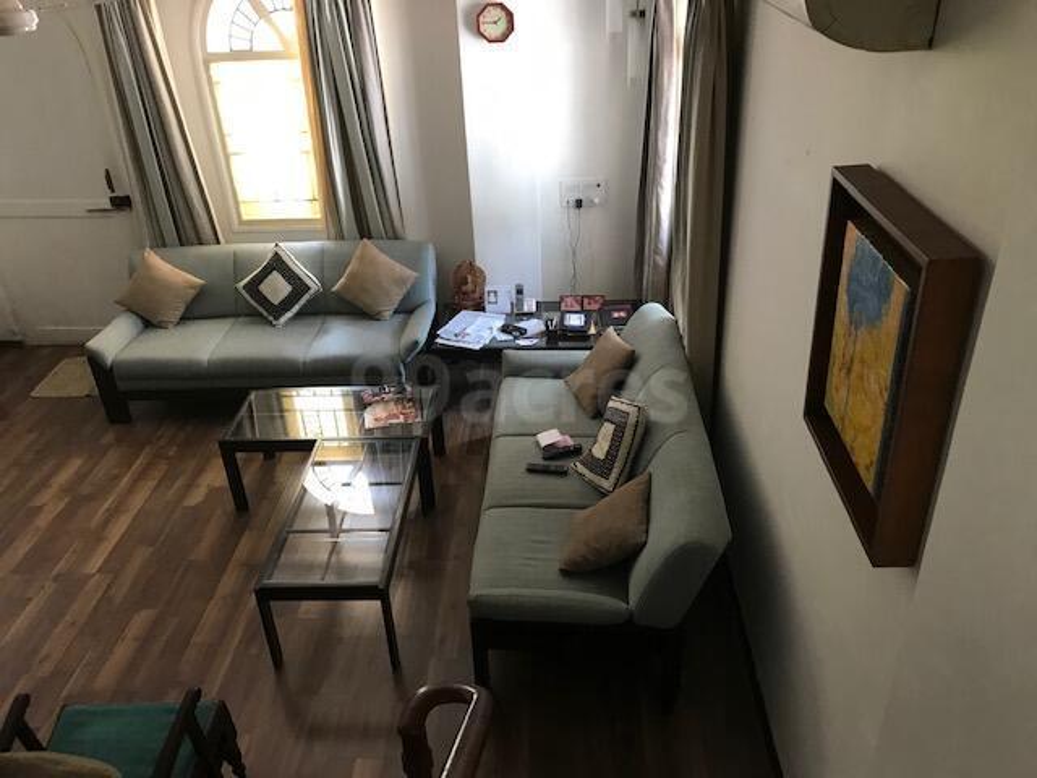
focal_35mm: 28
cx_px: 518
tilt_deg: -27.0
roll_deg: +1.6
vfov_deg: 49.7
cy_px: 389
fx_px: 839
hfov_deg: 63.4
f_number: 1.8
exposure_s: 1/17
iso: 50
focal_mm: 3.99
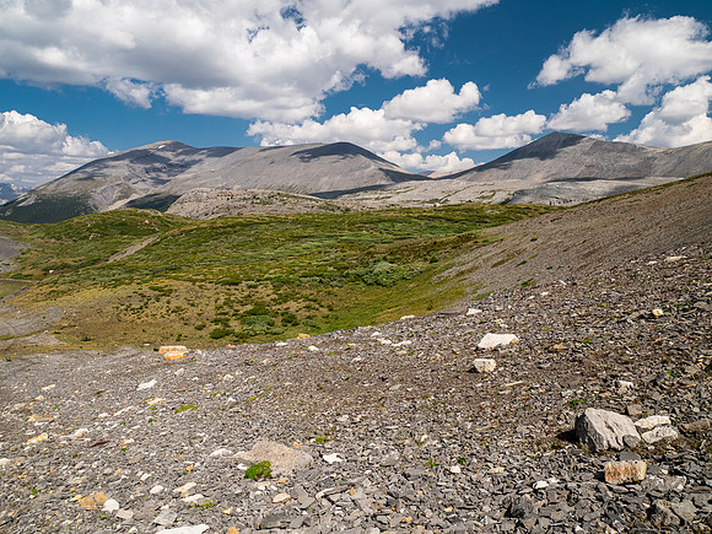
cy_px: 267
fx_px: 494
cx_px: 356
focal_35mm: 24
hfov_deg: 71.6
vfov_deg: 56.8
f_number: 8
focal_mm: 12
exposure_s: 1/320
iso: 200
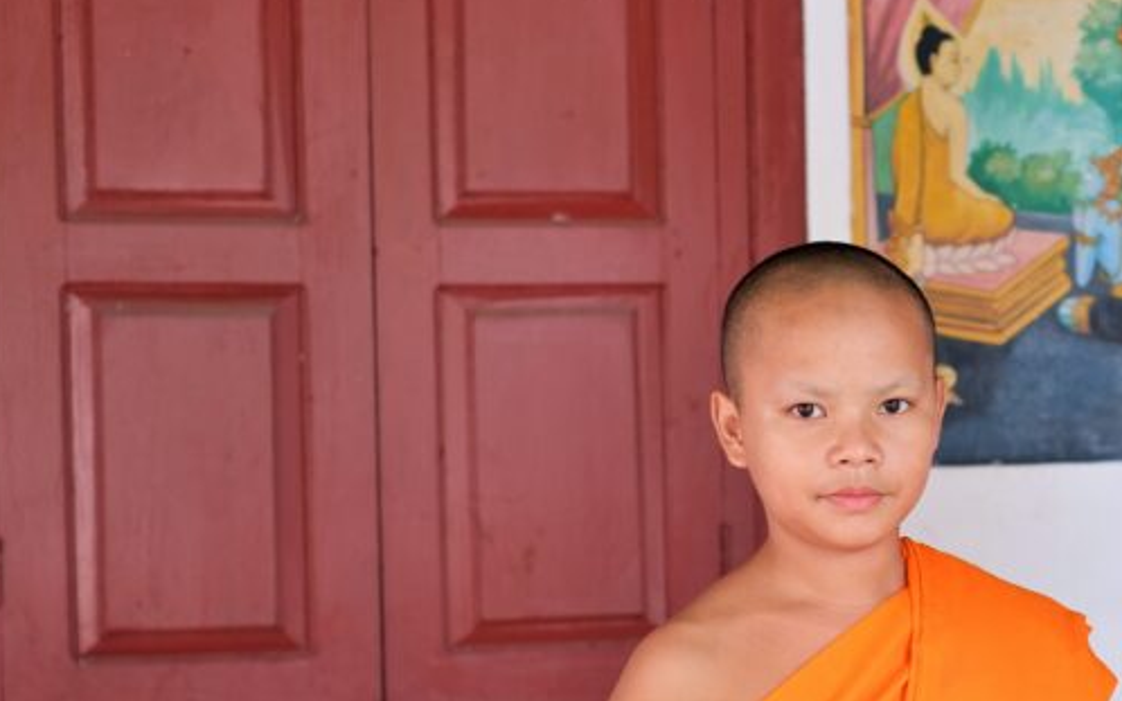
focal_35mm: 111
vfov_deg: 11.7
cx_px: 1052
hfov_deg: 18.4
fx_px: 3393
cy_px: 610
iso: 320
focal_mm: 35
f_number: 2.5
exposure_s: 1/200
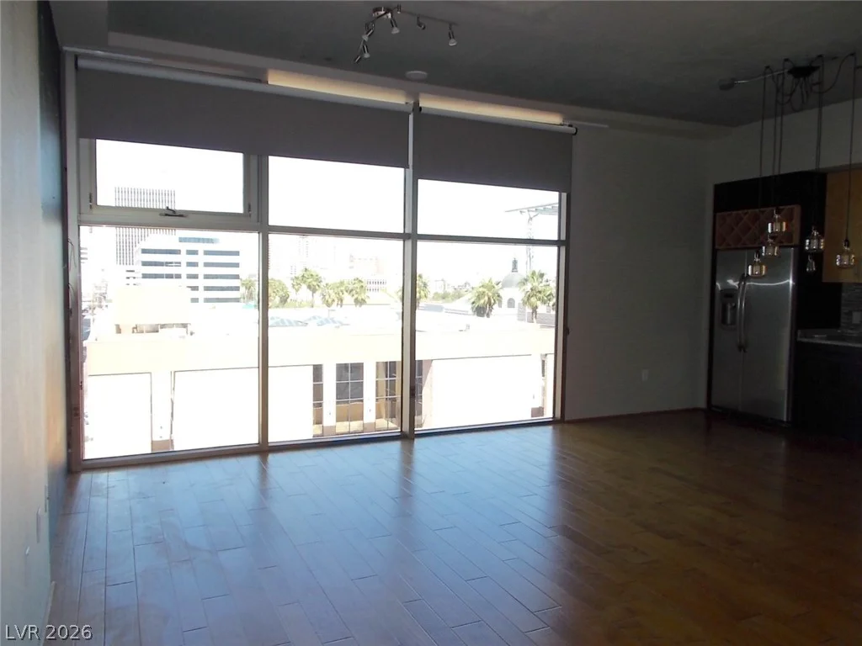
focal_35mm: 26
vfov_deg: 53.1
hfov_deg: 67.3
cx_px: 431
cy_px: 323
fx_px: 647
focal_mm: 4.6
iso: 80
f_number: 3.2
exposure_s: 1/60
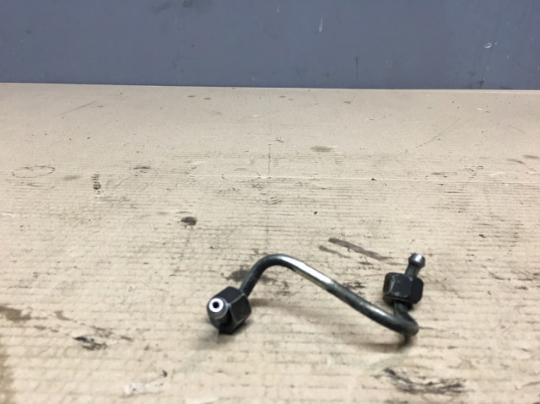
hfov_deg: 61.7
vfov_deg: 48.2
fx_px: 452
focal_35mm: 29
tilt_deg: -22.7
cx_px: 270
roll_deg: -1.6
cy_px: 202
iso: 50
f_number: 2.2
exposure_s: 1/33
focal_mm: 4.15
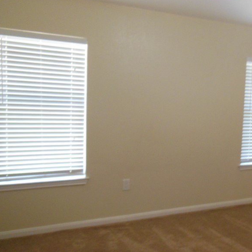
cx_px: 203
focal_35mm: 45
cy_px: 132
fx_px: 371
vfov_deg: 37.5
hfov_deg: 36.3
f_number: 3.7
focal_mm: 5.2
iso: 400
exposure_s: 1/40
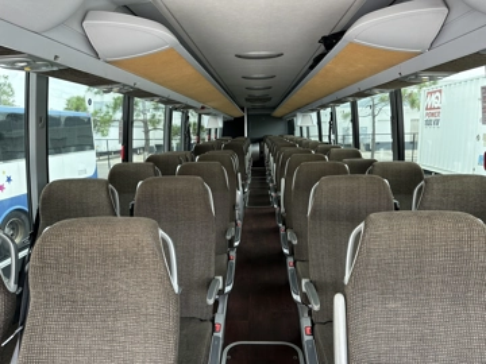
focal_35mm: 24
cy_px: 182
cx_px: 243
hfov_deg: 71.6
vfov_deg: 56.8
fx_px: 337
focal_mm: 6.86
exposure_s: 1/81
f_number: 1.78
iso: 250
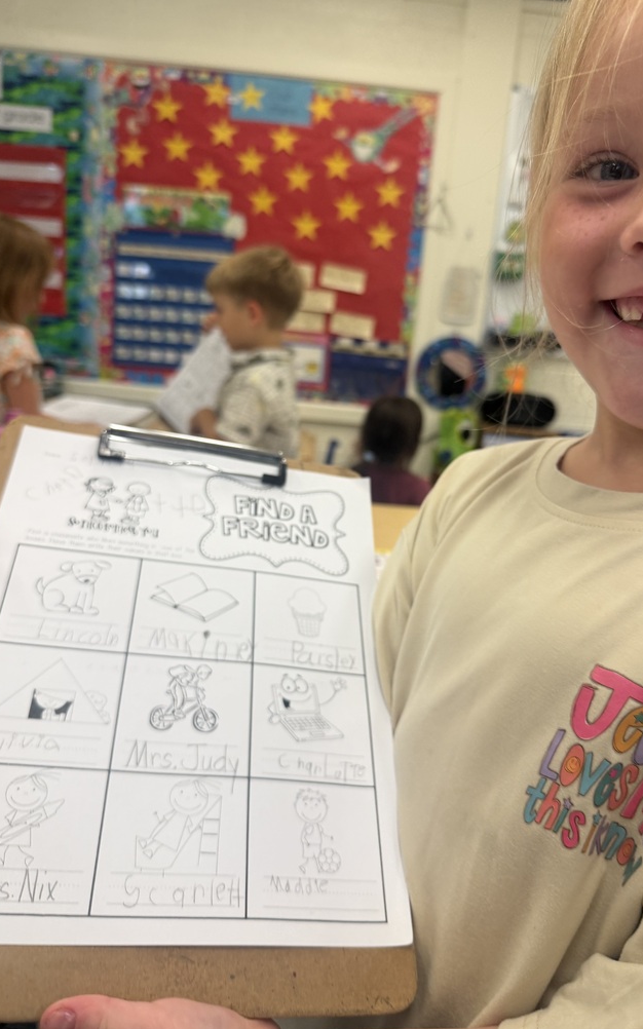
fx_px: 729
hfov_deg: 47.5
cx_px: 354
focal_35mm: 26
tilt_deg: -13.0
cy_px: 509
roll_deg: -6.4
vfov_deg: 70.4
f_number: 1.78
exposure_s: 1/120
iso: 125
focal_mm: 6.76
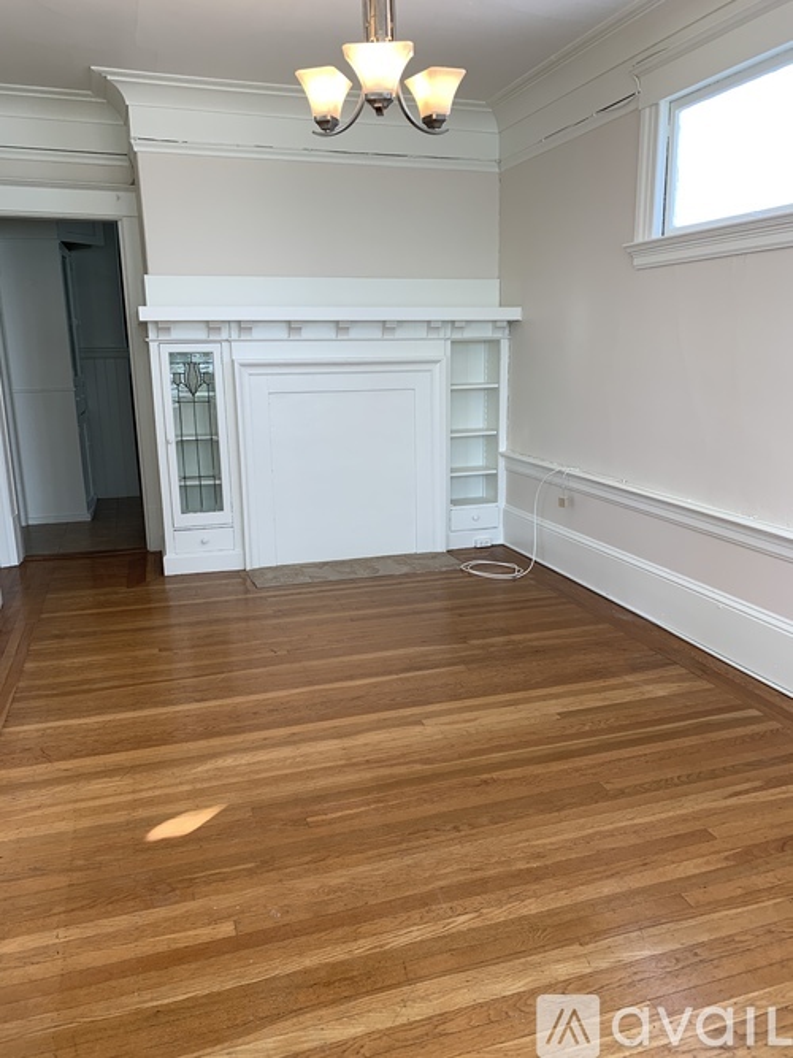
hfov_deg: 53.0
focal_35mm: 26
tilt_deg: -14.1
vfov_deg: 67.3
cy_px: 529
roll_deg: +0.9
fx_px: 794
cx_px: 396
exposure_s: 1/120
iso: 32
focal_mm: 4.25
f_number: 1.8
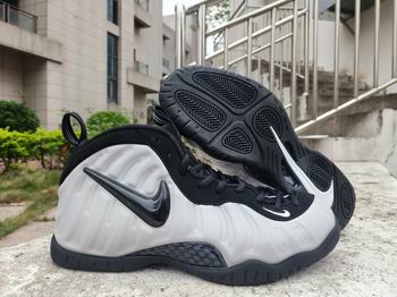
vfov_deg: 58.8
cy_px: 148
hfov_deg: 74.0
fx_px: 264
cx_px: 198
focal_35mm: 23
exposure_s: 1/50
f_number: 1.8
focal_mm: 5.4
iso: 50
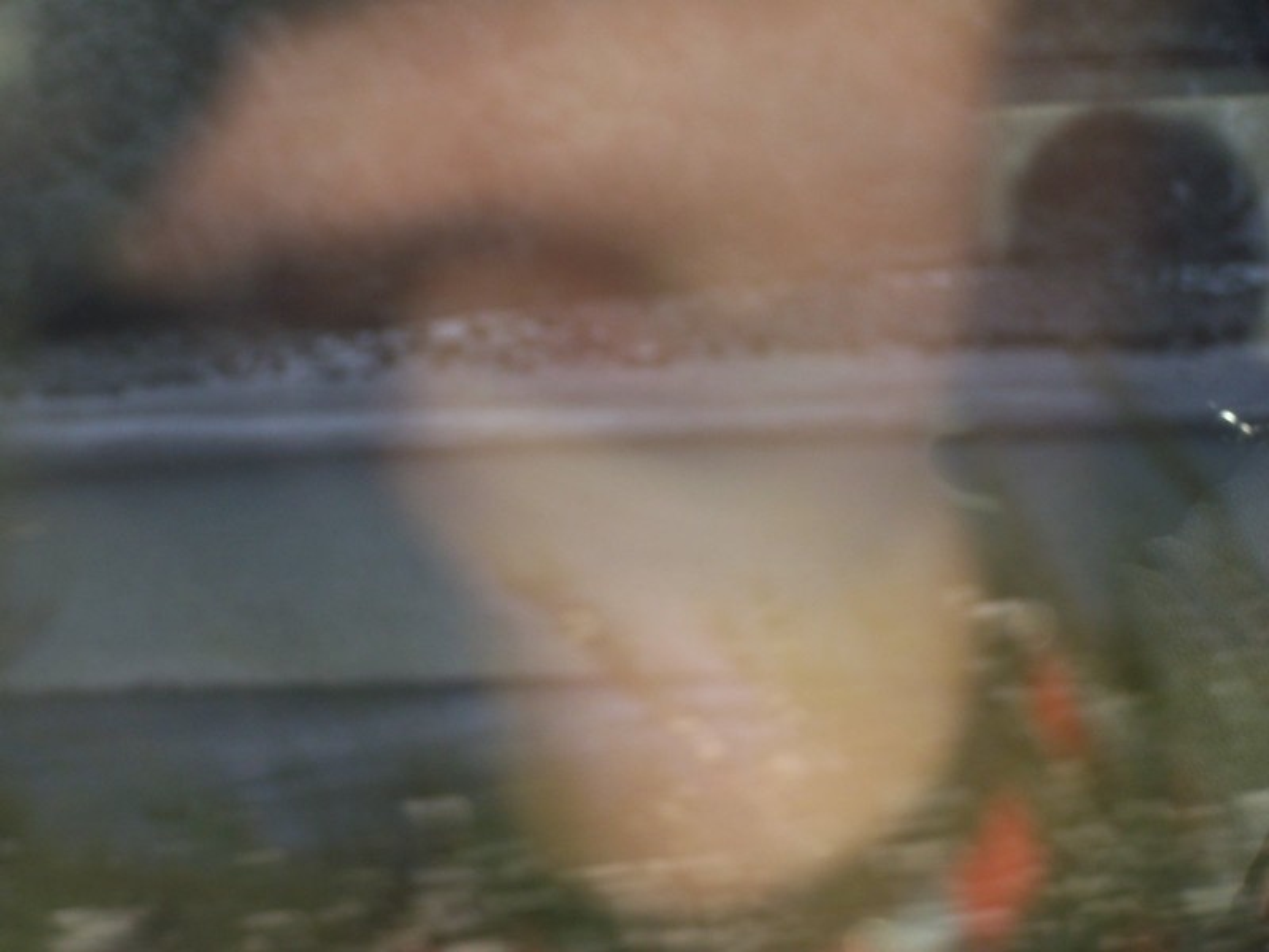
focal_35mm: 117
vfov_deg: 12.7
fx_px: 4289
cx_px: 634
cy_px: 476
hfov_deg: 16.8
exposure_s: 1/250
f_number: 3.2
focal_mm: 19.4
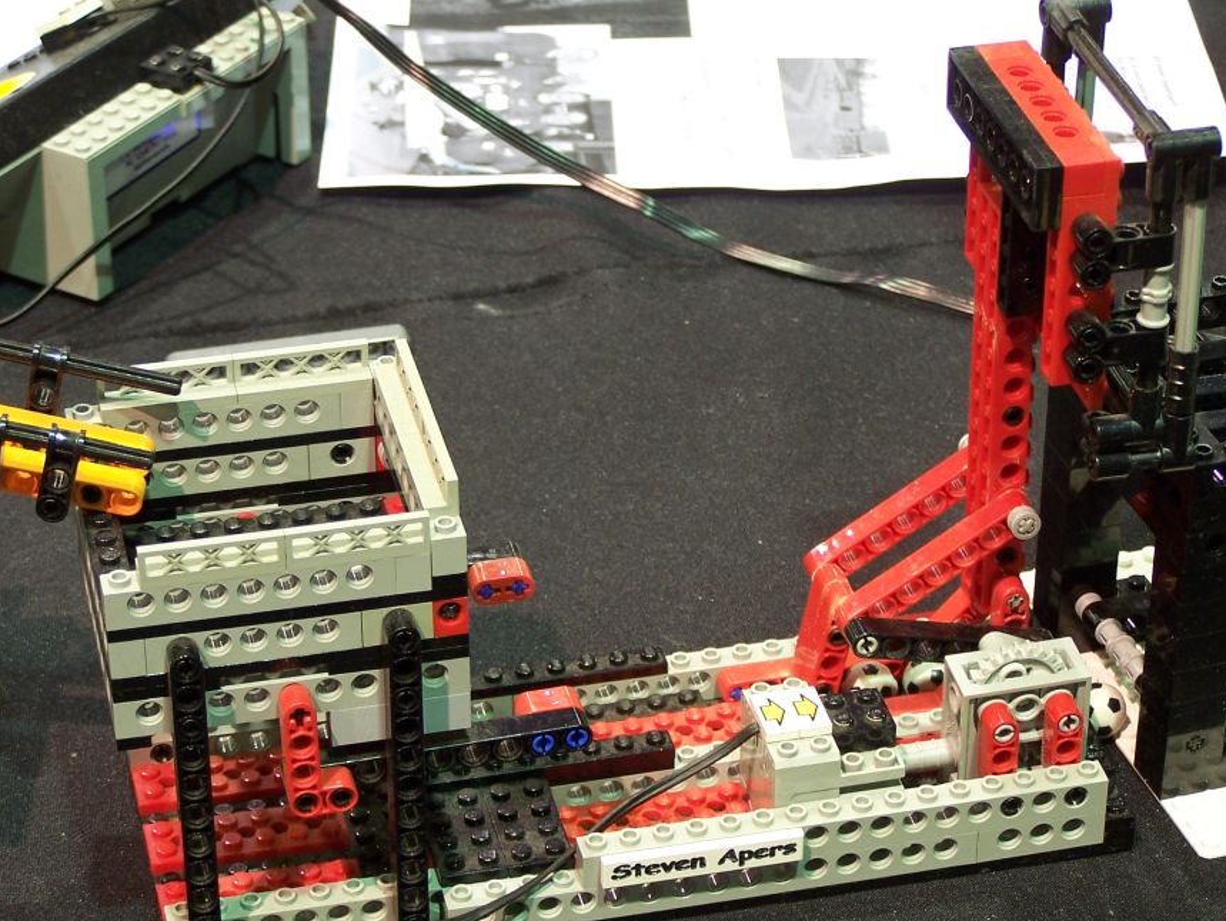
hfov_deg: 17.6
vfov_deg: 13.2
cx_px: 615
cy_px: 478
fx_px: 3968
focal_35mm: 112
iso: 80
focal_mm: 15.6
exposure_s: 1/2
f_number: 3.2
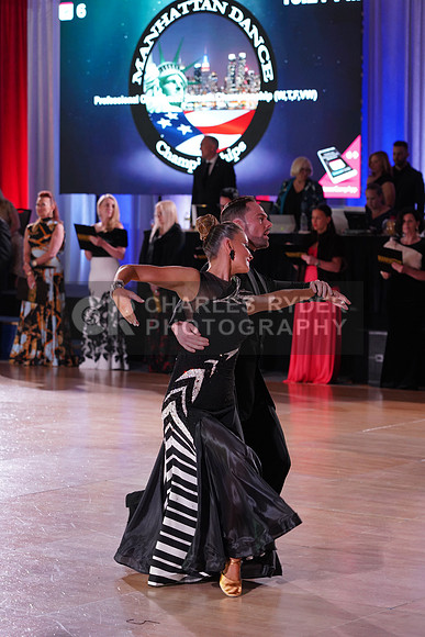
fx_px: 1858
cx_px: 212
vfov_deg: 19.5
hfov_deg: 13.0
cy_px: 318
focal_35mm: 105
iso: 1600
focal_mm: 105
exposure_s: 1/160
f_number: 4.5
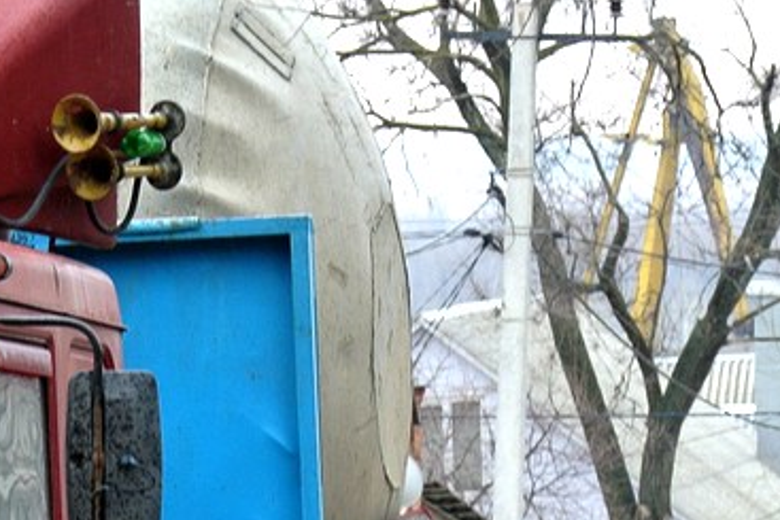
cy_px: 677
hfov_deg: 5.3
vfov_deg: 3.5
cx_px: -181
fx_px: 8431
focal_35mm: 389
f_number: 4
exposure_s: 1/60
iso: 100
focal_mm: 44.2
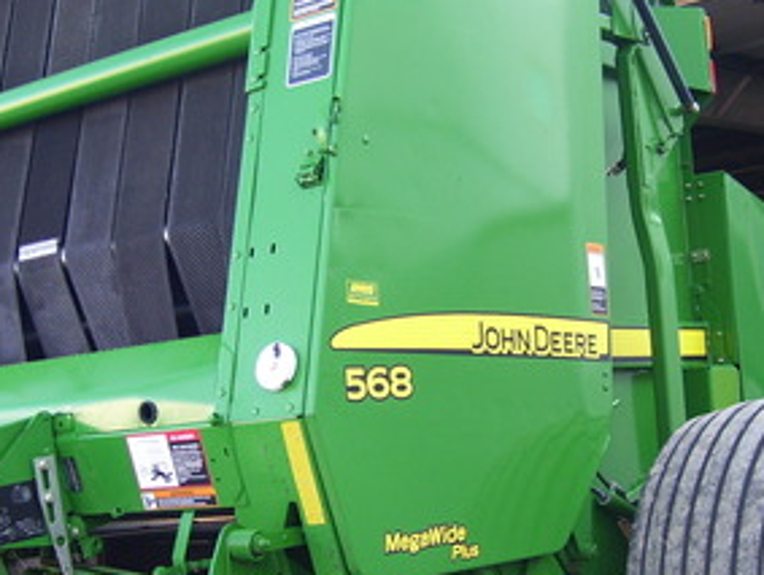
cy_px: 386
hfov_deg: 27.3
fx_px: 1569
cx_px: 310
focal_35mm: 71
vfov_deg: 20.7
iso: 80
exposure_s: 1/125
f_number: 2.7
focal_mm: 6
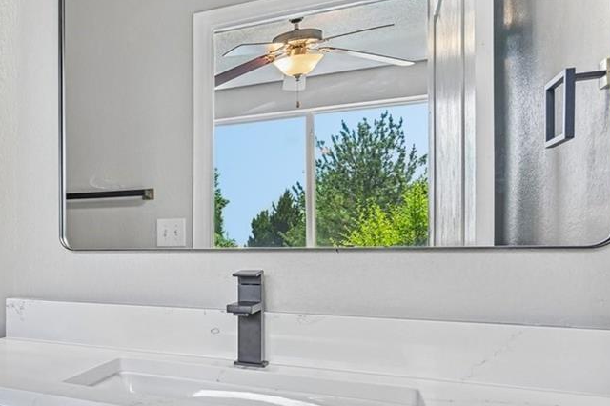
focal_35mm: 35
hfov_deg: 40.0
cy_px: 243
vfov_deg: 37.7
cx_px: -110
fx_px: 593
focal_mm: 14
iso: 400
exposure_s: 1/8
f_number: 10
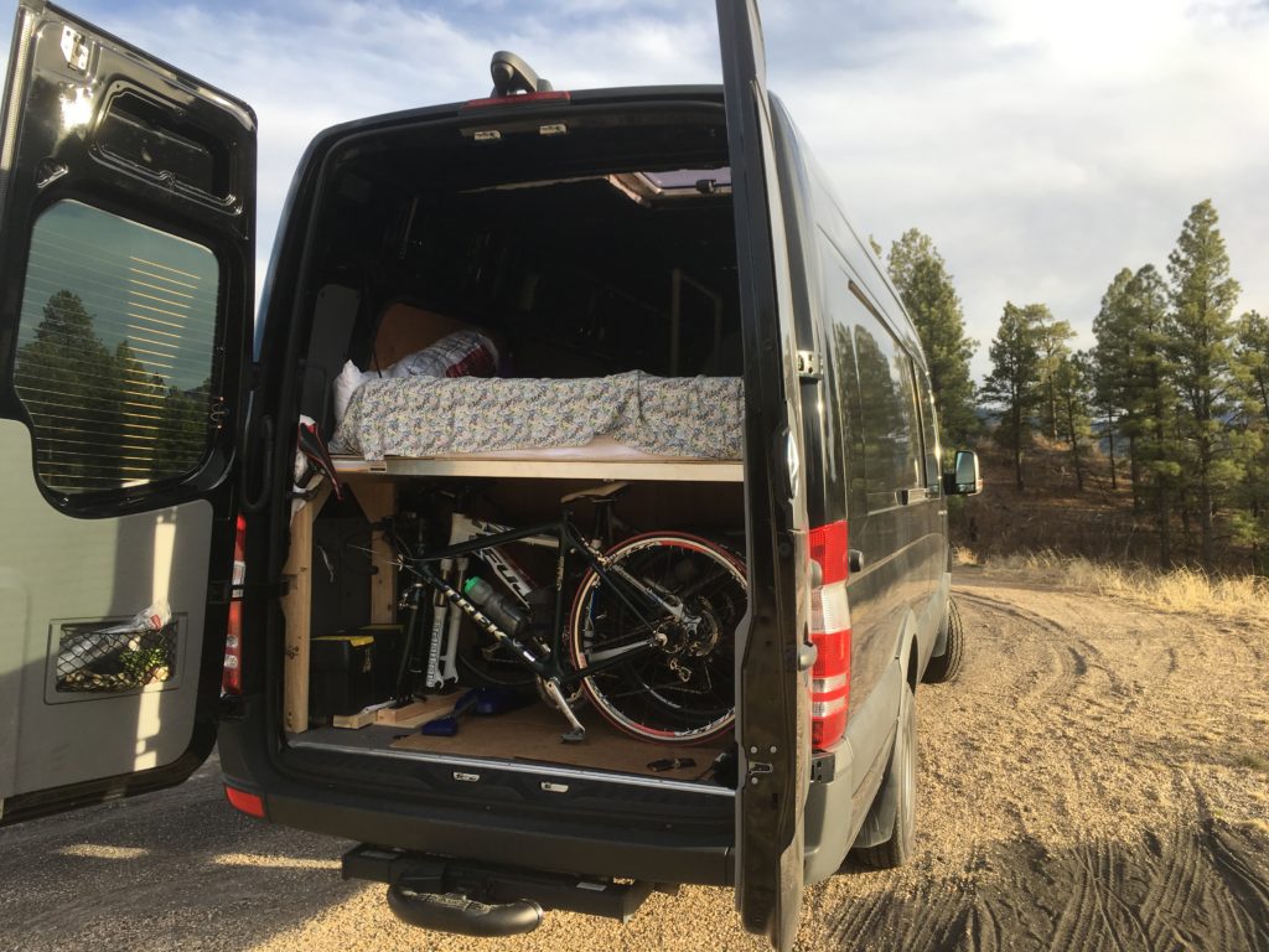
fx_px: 1063
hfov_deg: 61.7
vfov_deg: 48.2
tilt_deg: -0.8
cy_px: 476
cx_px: 634
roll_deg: +1.5
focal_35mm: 29
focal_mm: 4.15
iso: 25
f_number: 2.2
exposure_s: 1/366
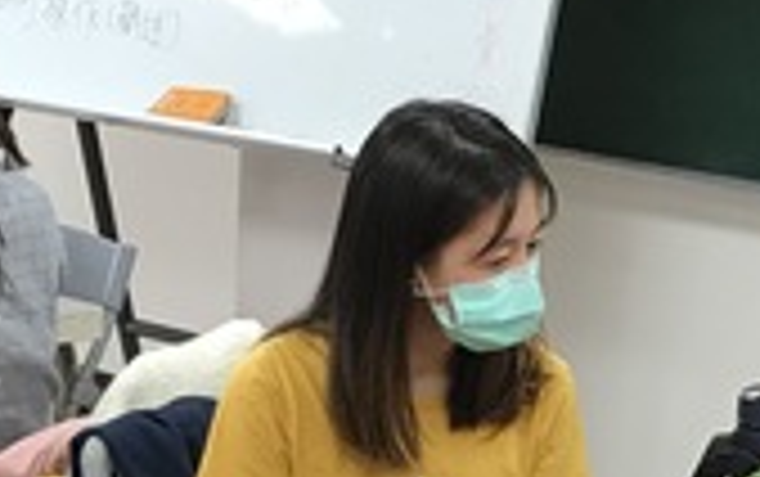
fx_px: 2550
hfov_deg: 16.7
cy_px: 826
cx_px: 675
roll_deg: -5.2
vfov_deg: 10.1
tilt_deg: -17.9
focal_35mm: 123
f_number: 1.8
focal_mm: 3.99
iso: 25
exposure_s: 1/30
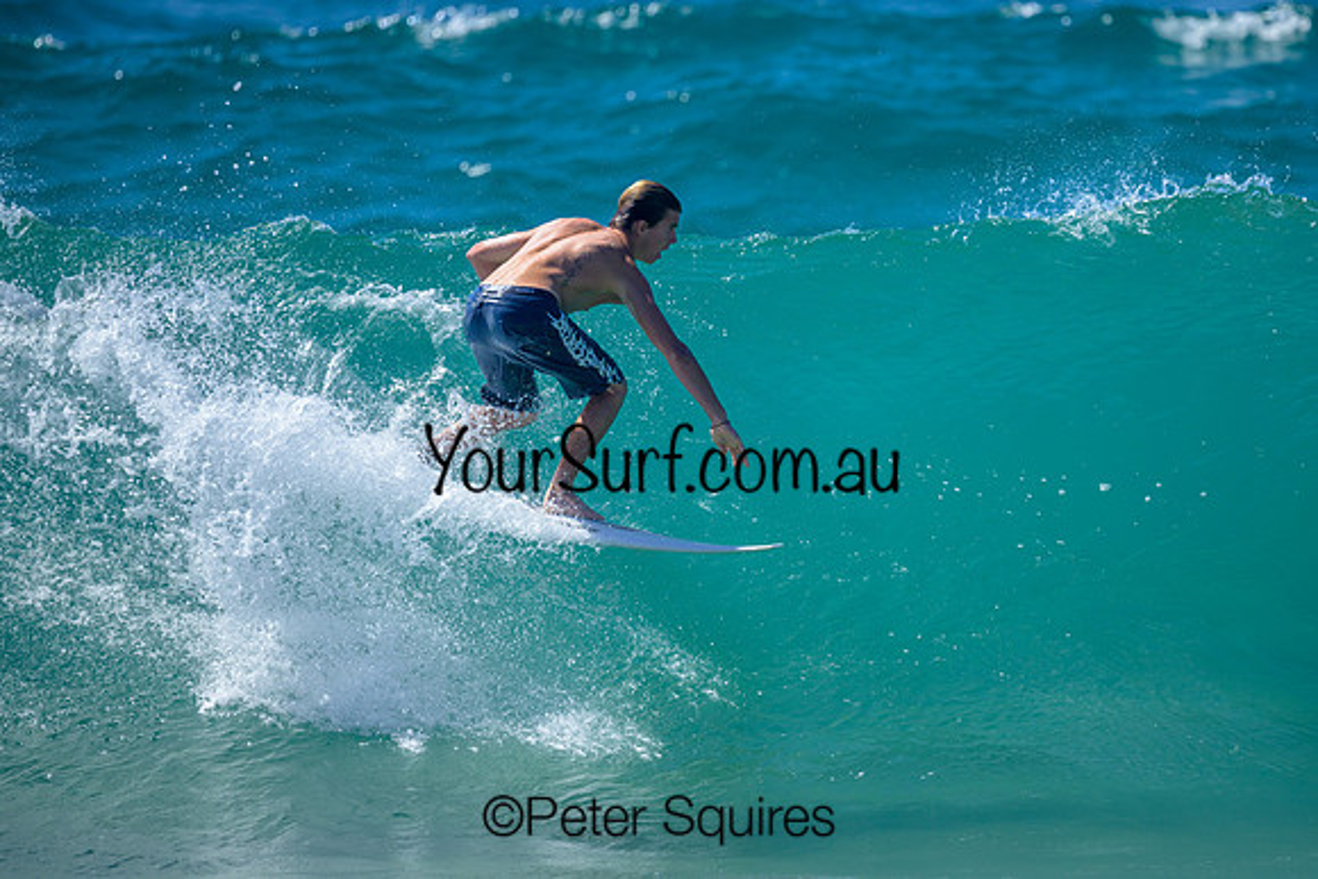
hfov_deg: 2.2
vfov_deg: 1.5
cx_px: 745
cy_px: 387
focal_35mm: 943
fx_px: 34530
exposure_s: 1/2500
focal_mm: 800
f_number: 6.3
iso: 450
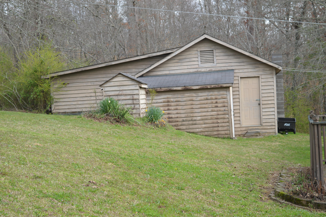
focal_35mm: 72
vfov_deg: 18.9
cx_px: 163
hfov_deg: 28.1
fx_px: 651
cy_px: 108
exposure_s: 1/160
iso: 100
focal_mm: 48
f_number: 6.3
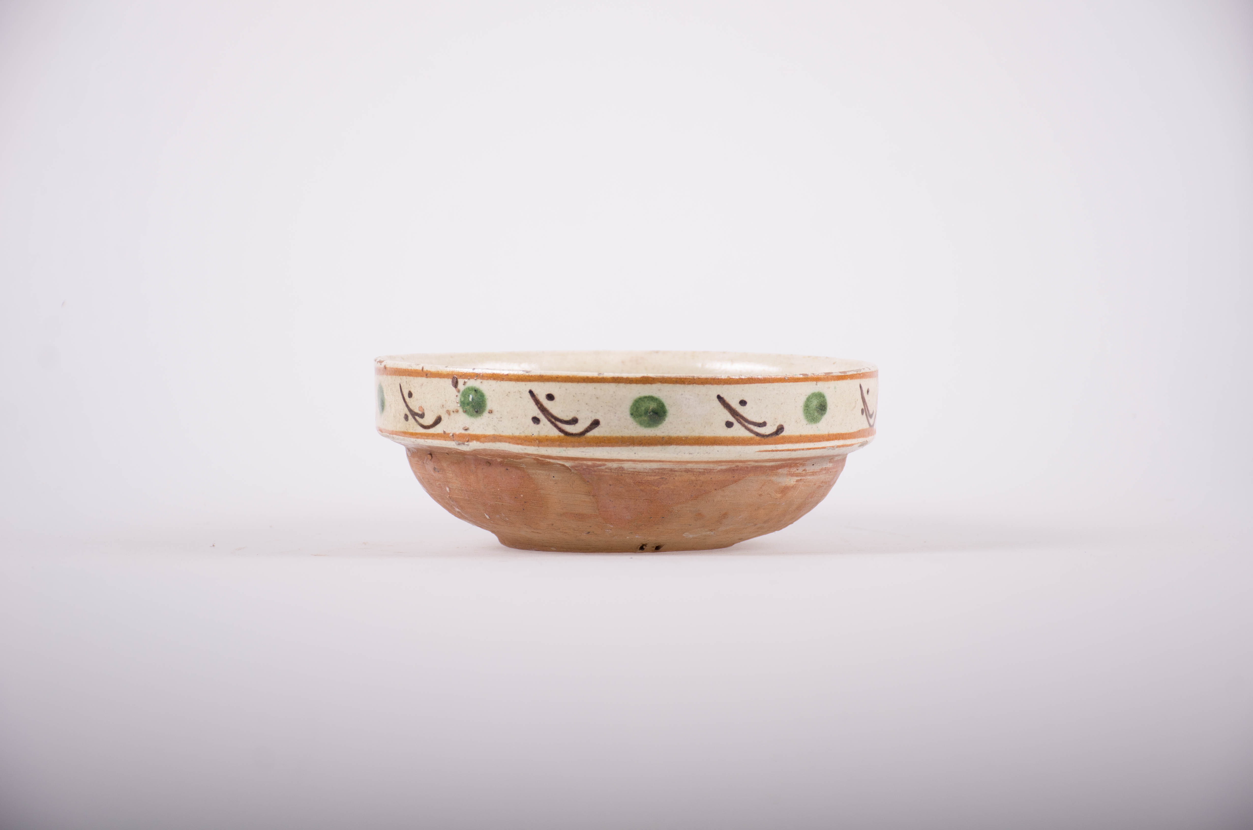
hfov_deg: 17.1
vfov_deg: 11.4
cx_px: 626
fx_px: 4168
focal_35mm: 120
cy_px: 415
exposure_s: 1/200
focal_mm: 80
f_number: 6.3
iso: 100
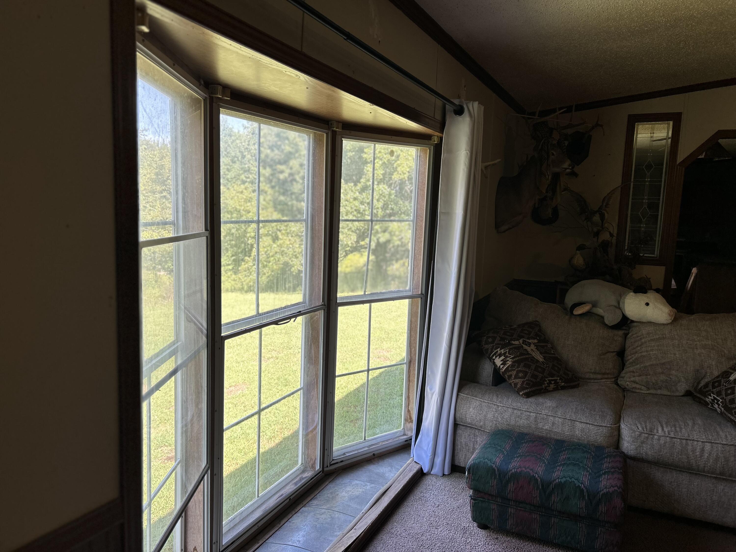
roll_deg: -1.5
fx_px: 553
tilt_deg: -7.5
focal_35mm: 26
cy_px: 276
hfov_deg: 67.3
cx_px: 368
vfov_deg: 53.1
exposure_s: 1/288
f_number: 1.5
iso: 40
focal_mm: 5.7
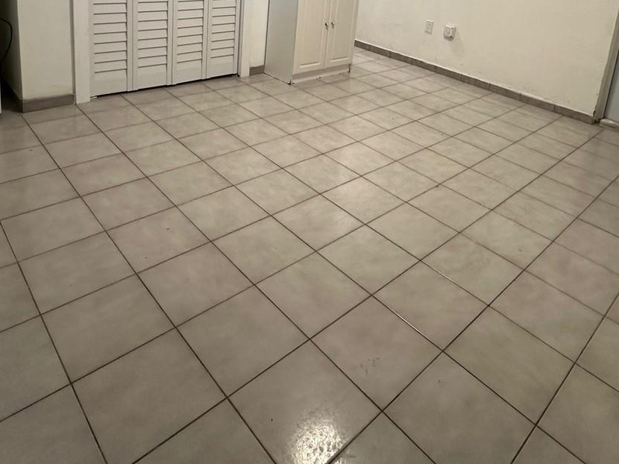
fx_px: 483
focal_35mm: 27
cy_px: 36
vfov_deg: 45.8
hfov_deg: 65.2
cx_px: 333
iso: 200
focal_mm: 2.22
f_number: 2.2
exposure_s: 1/60
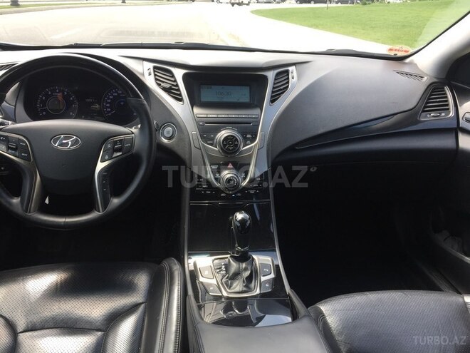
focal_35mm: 29
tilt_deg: -24.3
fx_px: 394
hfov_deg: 61.7
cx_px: 235
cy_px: 176
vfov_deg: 48.2
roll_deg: -1.9
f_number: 2.2
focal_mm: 4.15
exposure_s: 1/211
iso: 32
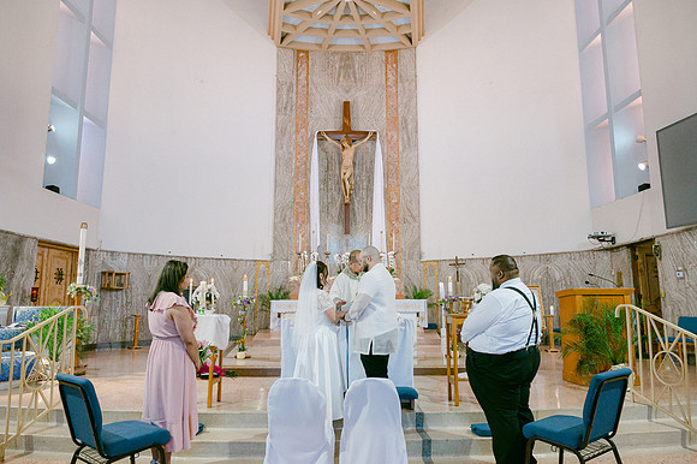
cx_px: 348
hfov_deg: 73.8
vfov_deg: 53.1
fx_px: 464
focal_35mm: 24
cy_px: 232
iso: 6400
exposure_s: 1/125
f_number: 8
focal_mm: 24
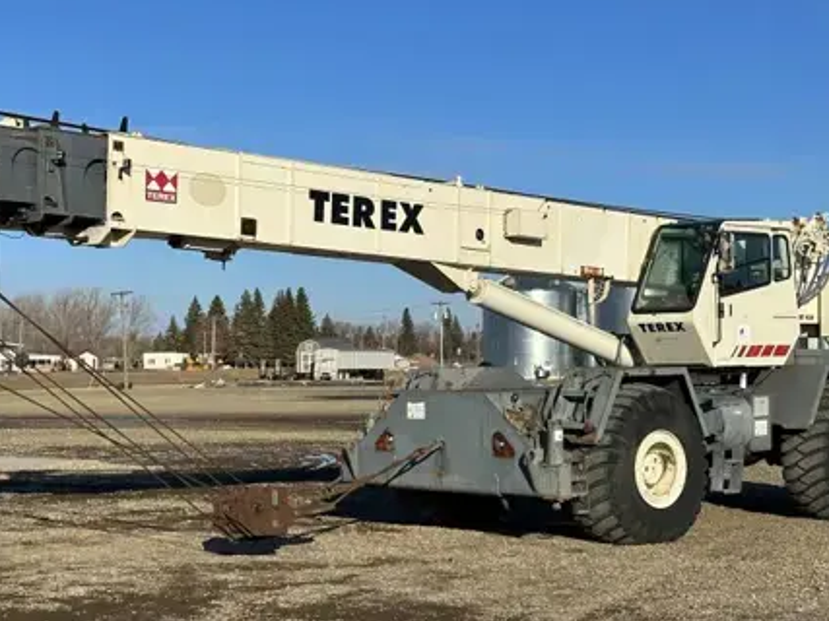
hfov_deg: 27.0
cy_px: 310
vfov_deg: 20.4
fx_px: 1724
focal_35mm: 72
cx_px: 367
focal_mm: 6.86
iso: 64
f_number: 1.78
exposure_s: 1/6623
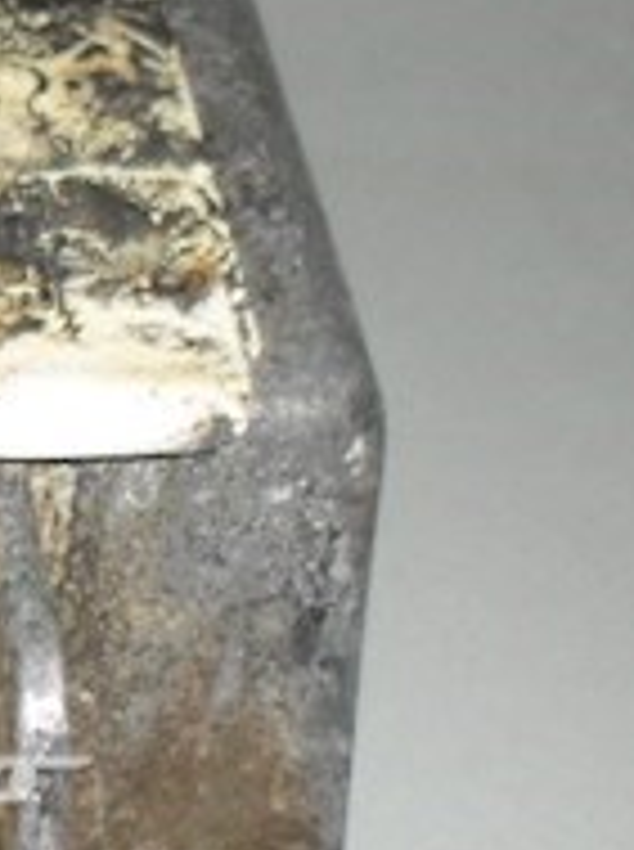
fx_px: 3161
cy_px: 733
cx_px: -450
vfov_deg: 15.2
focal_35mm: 129
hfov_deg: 10.8
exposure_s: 1/45
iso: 200
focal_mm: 6.3
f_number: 2.8
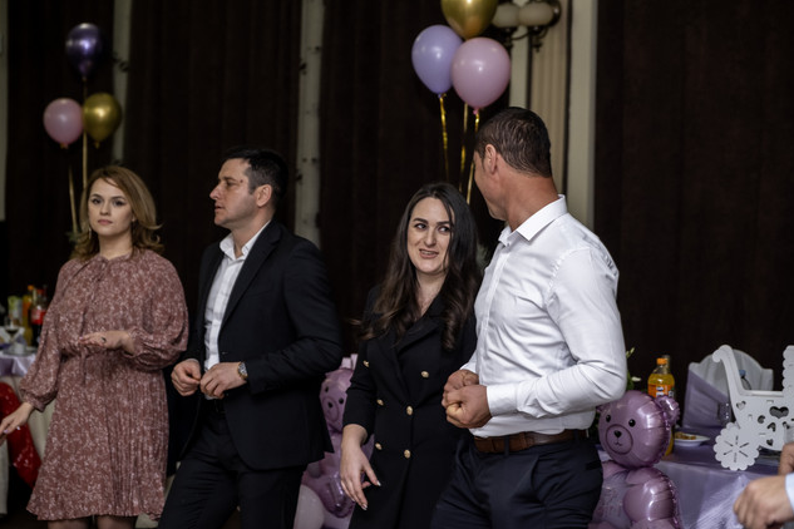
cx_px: 399
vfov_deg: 16.3
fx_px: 1853
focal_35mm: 84
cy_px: 266
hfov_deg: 24.2
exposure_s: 1/125
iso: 1250
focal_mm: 55
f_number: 2.8
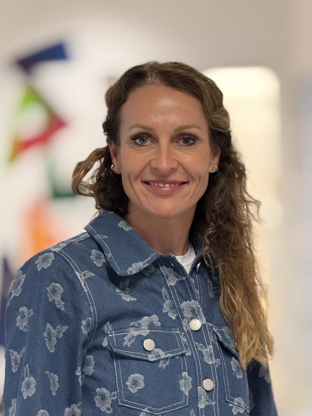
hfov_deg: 12.3
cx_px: 156
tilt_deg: -3.1
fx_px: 1442
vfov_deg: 16.4
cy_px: 208
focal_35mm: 120
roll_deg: +1.8
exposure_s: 1/50
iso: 400
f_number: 2.8
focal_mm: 15.66
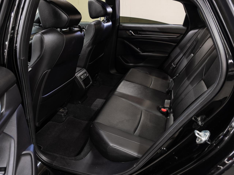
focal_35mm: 26
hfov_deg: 67.4
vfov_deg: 53.1
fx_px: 175
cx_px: 117
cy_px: 88
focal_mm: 24
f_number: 5.6
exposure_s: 1/1.25
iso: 100
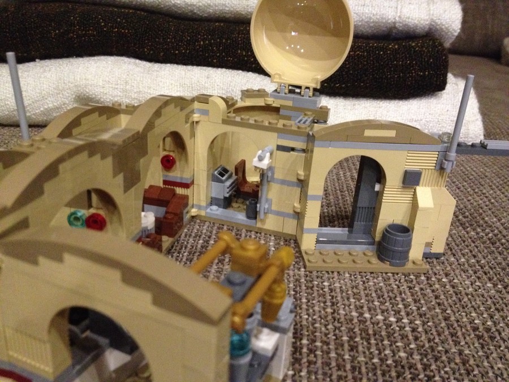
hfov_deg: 52.6
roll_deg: -4.5
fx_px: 515
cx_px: 254
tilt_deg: -24.4
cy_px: 191
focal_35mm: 35
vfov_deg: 40.7
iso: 500
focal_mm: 4.28
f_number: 2.4
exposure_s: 1/15
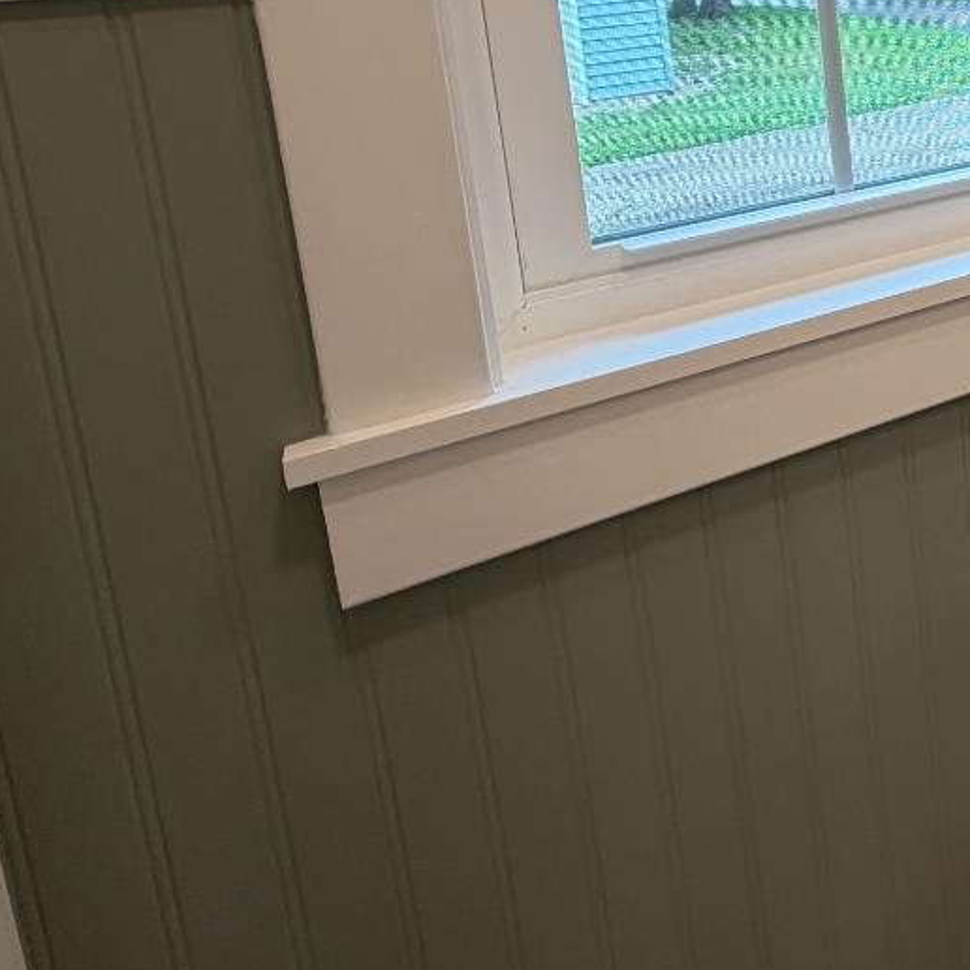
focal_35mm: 36
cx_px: 1252
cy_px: 52
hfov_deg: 33.8
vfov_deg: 41.4
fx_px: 1141
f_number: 2.2
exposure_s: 1/120
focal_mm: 2.22
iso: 125
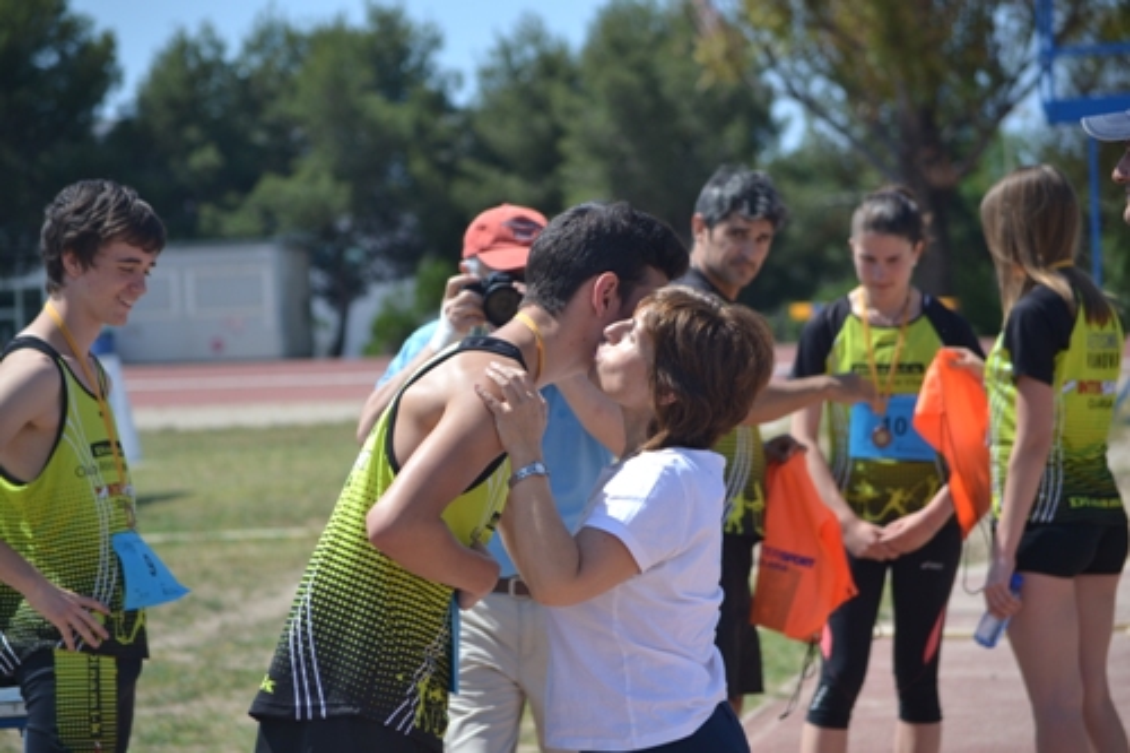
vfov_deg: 9.3
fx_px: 4612
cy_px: 376
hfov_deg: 14.0
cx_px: 565
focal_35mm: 147
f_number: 4.5
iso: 100
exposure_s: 1/500
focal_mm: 98
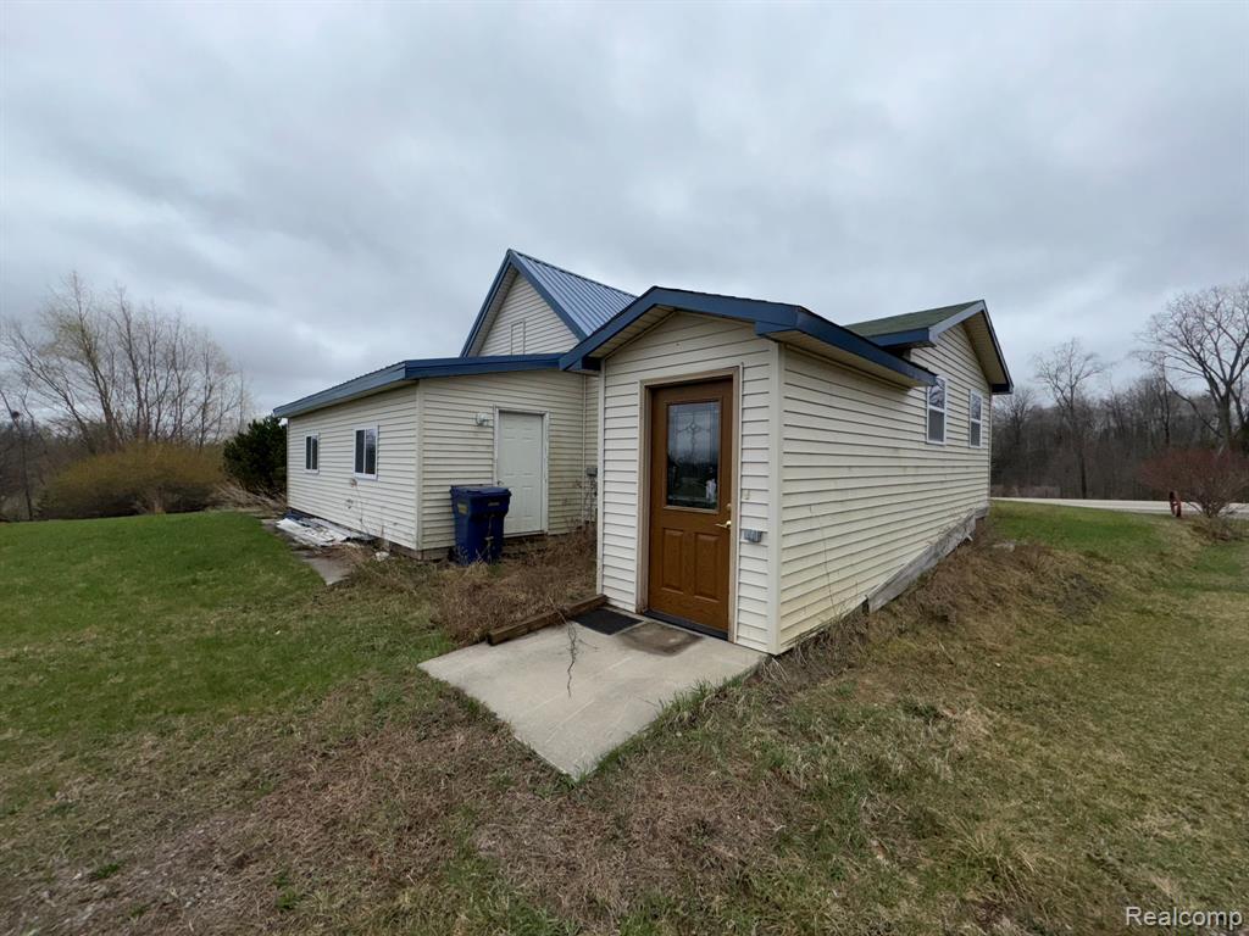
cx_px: 624
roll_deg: -1.4
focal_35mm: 14
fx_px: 505
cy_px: 468
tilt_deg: -0.7
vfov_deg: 85.7
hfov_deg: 102.1
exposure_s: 1/1110
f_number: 2.2
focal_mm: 2.22
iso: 32
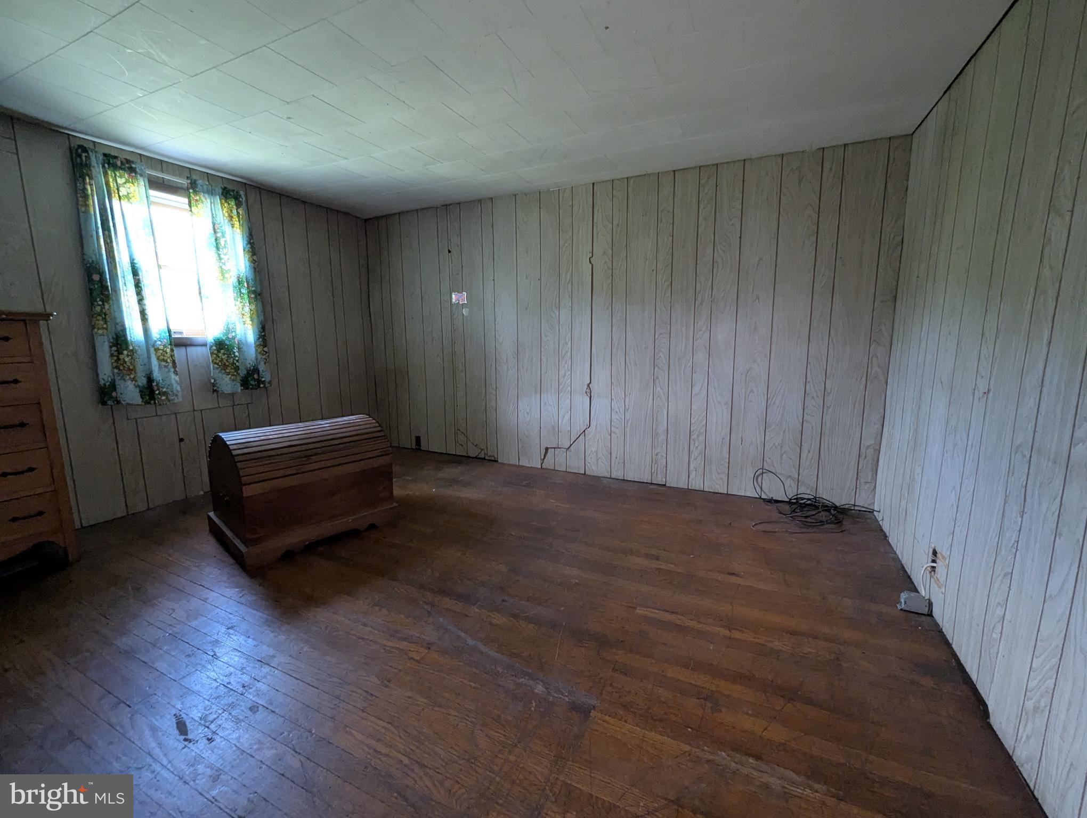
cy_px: 409
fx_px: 409
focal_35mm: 13
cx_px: 544
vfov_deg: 90.1
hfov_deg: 106.1
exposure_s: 1/23.8
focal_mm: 1.95
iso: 334
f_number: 2.2
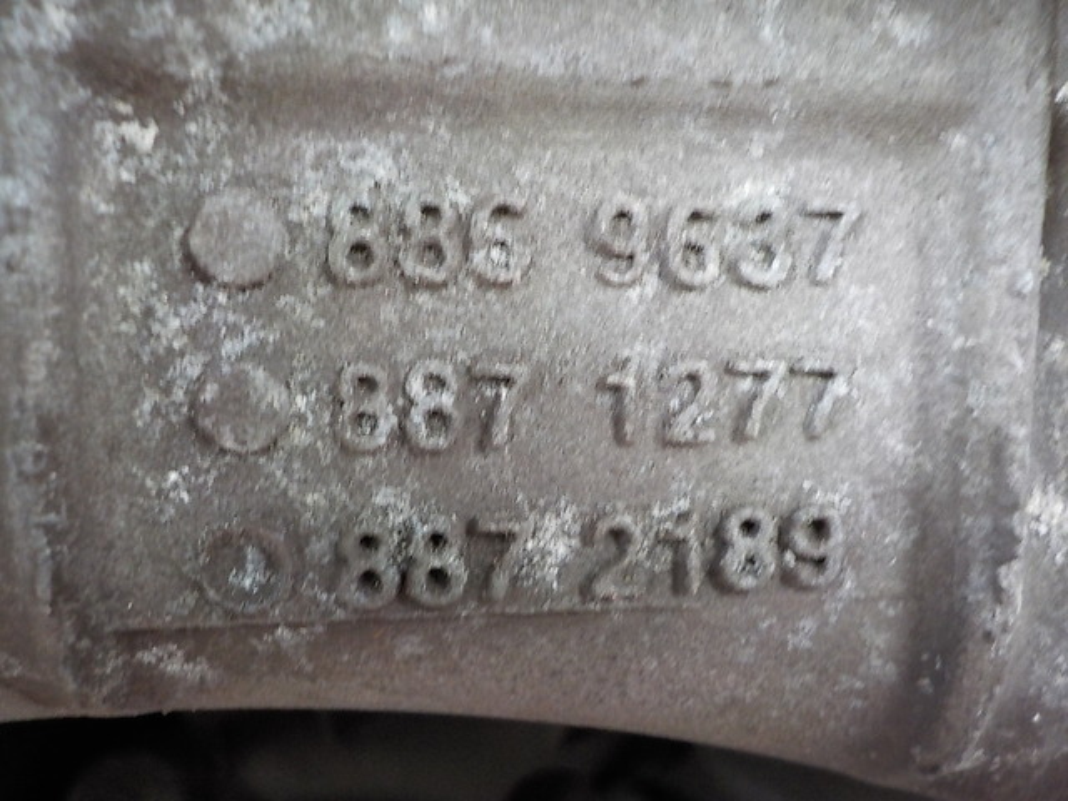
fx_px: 926
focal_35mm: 30
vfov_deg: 46.8
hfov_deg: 60.0
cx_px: 534
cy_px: 400
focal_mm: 4.1
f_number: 3.3
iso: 400
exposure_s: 1/20
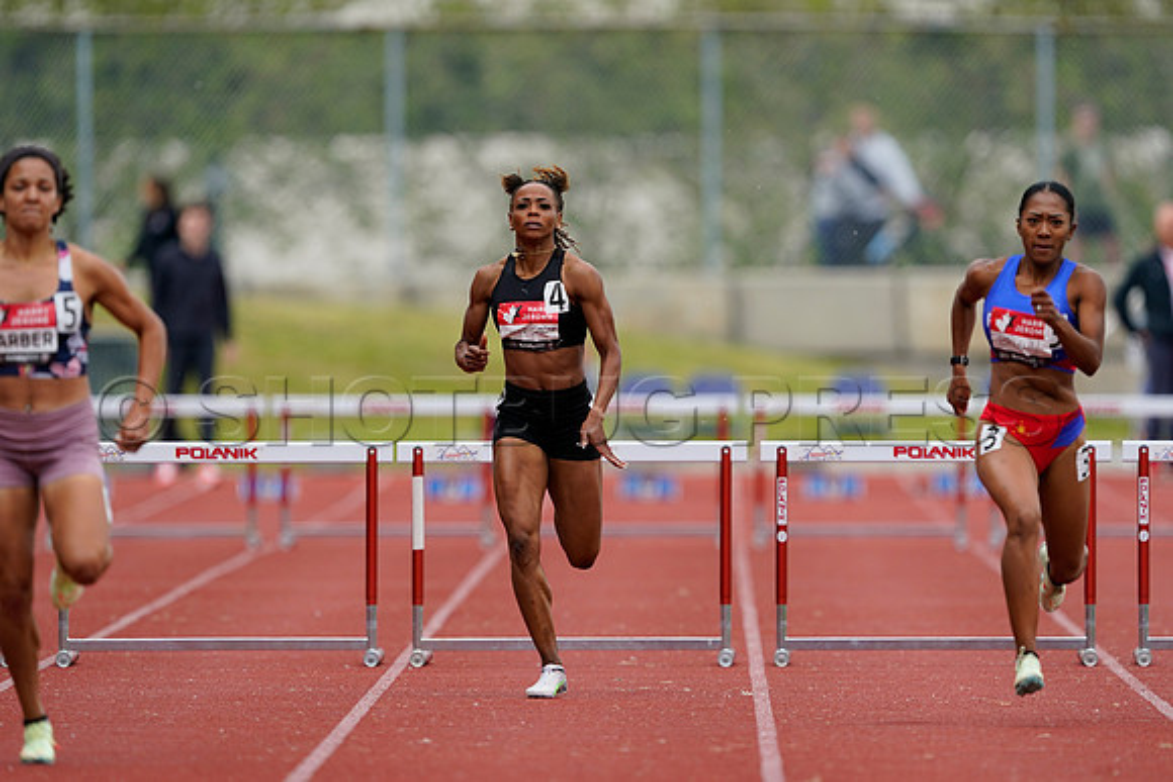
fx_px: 19554
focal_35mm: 600
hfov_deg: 3.4
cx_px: 586
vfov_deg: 2.3
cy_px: 391
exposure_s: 1/640
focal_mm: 600
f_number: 5
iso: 500
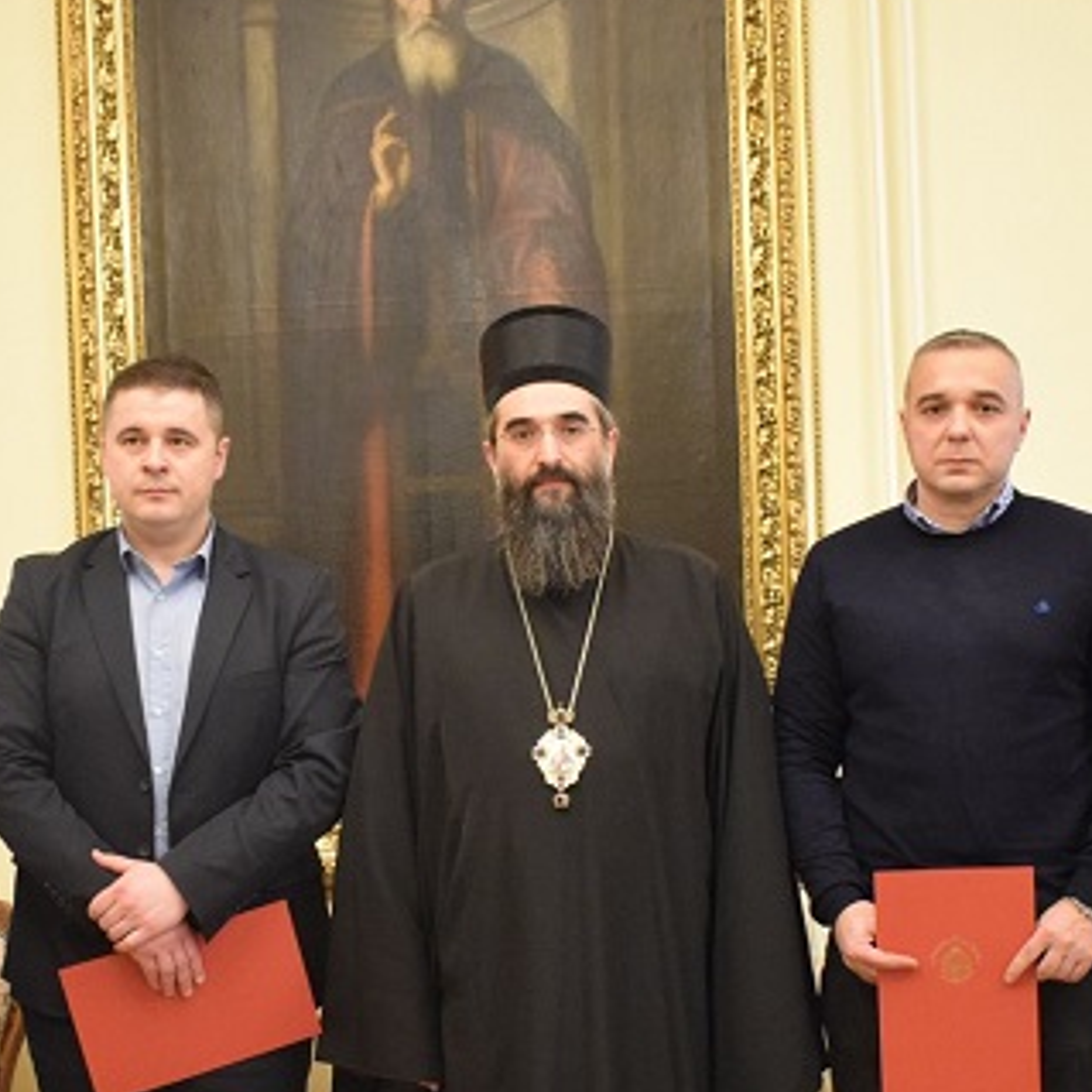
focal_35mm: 64
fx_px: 2284
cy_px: 806
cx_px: 472
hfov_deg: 26.9
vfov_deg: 26.6
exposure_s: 1/125
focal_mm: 20
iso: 3200
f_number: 3.5
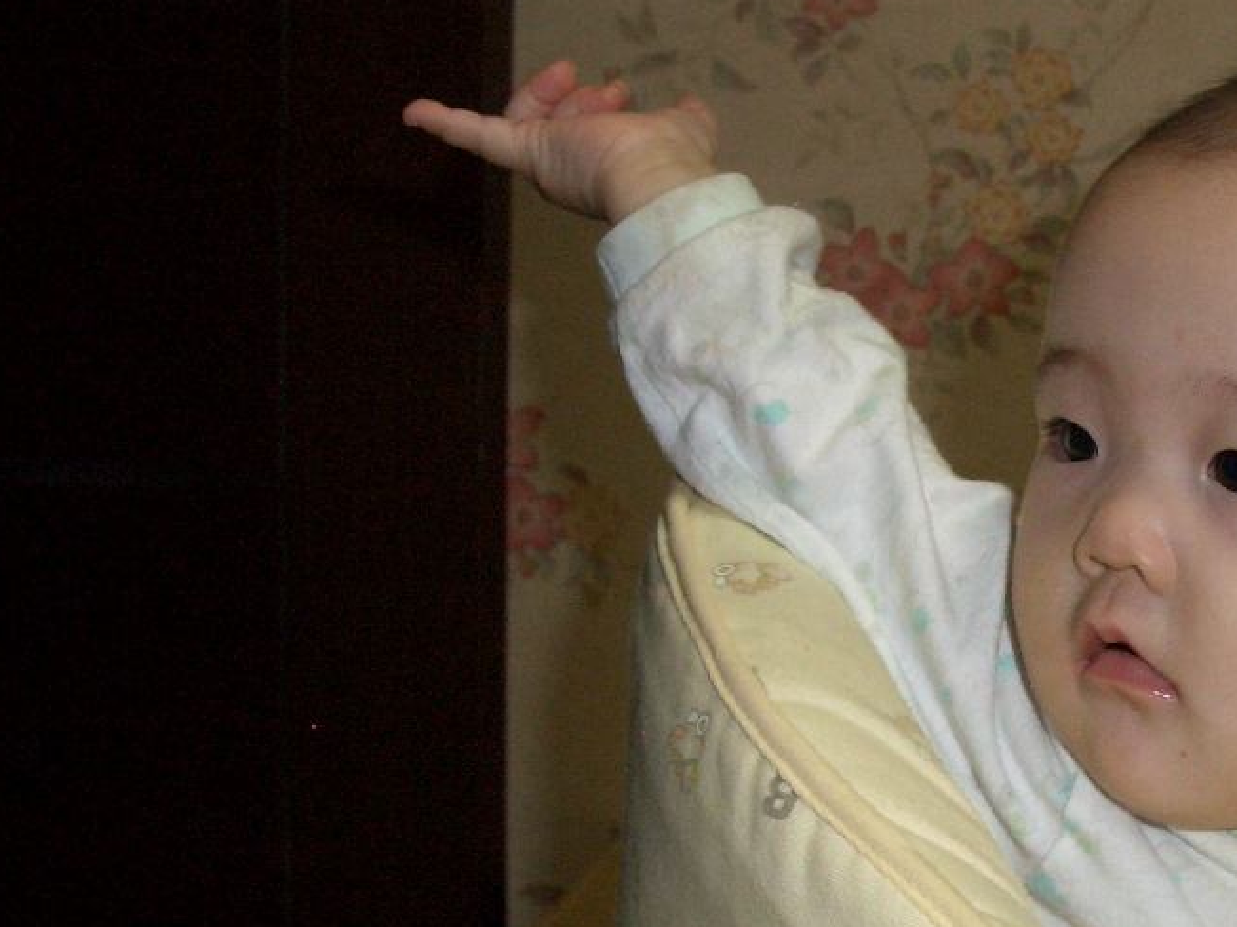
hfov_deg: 29.1
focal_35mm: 65
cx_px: 1011
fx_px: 2322
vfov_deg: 22.5
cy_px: 640
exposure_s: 1/60
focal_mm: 7.1
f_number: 2.8
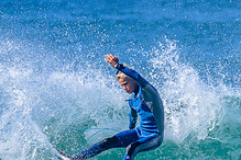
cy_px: 170
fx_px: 12986
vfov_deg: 0.7
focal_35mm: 1940
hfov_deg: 1.1
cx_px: 143
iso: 800
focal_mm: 560
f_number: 11
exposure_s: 1/2000
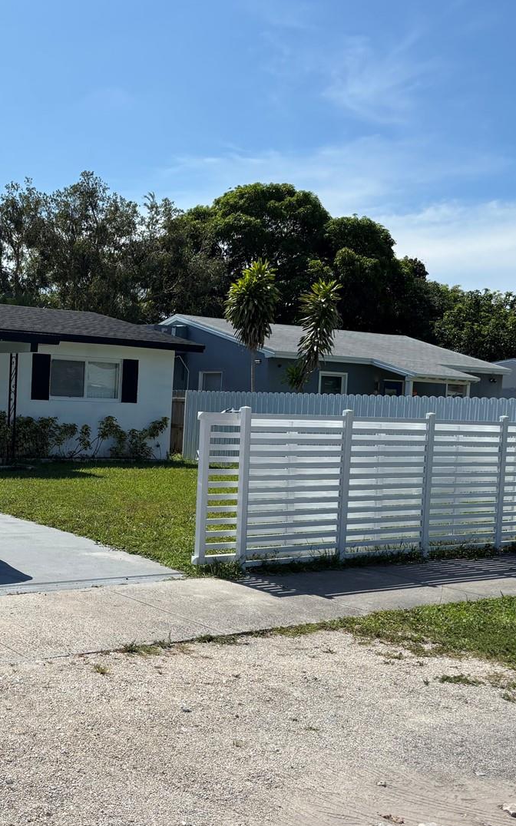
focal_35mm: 41
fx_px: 923
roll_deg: -2.4
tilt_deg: -4.9
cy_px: 448
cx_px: 73
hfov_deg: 30.2
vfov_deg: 48.2
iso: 50
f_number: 1.6
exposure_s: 1/5076
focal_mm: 5.96
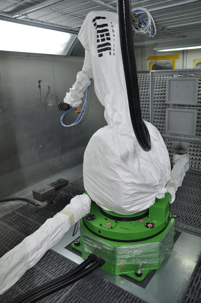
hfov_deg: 47.8
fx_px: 227
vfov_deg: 67.4
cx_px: 100
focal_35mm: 27
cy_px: 152
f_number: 3.5
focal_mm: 18
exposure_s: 1/200
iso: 320
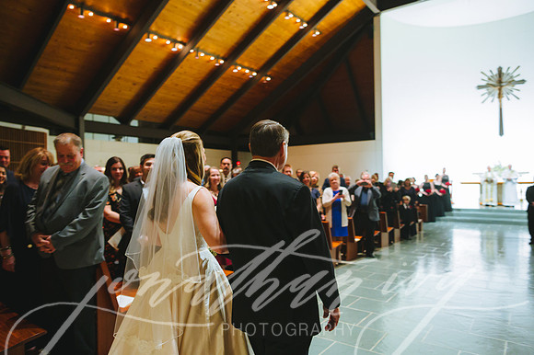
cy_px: 178
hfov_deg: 73.8
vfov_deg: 53.1
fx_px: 356
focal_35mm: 24
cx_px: 267
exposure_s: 1/160
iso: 6400
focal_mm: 24
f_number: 2.8
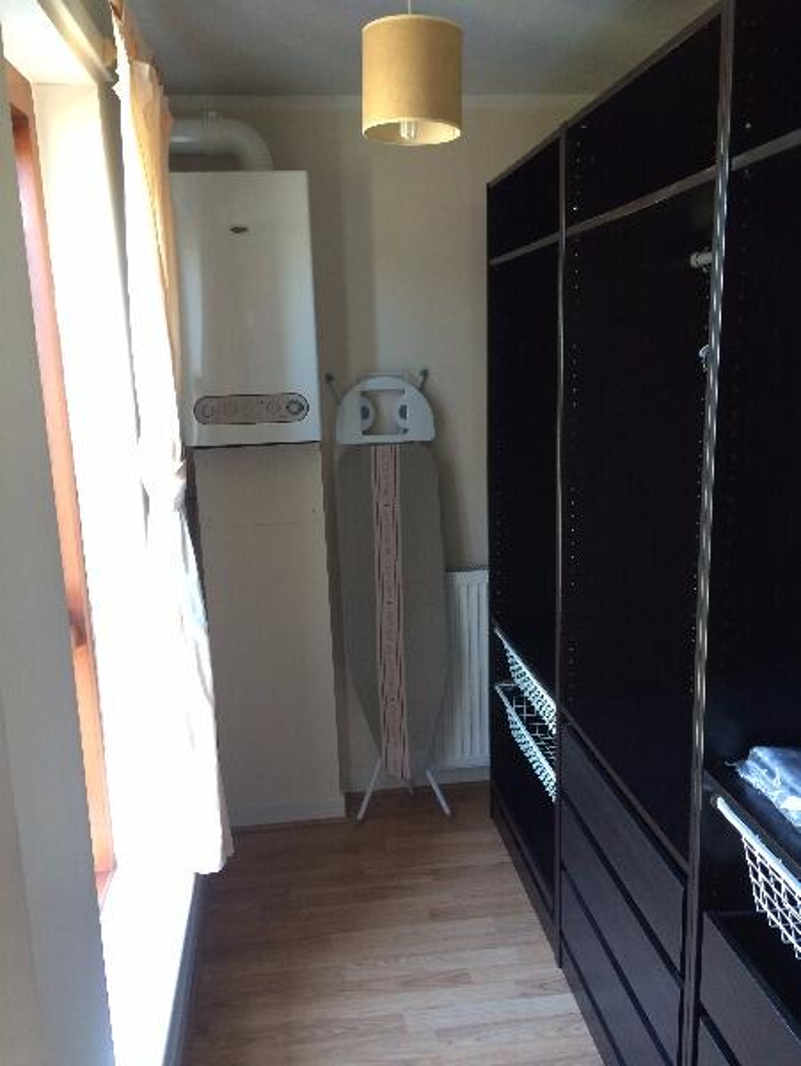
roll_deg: +1.1
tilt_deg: -13.1
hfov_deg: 48.3
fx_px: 893
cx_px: 400
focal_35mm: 29
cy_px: 533
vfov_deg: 61.6
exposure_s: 1/33
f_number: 2.2
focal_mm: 4.15
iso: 250
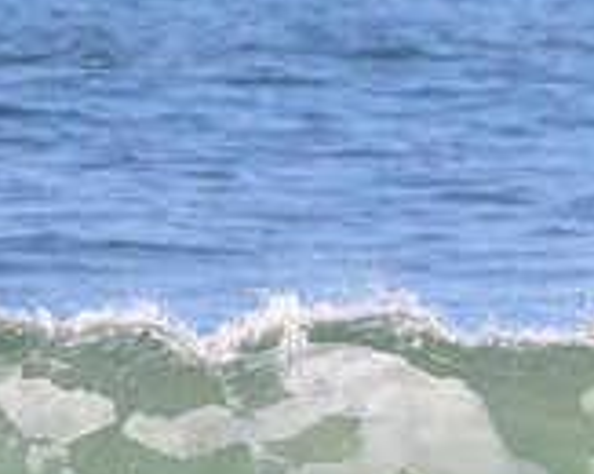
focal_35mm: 2345
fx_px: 41176
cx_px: 671
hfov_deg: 0.8
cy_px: 644
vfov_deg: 0.7
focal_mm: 700
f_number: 11
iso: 2500
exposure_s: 1/2000
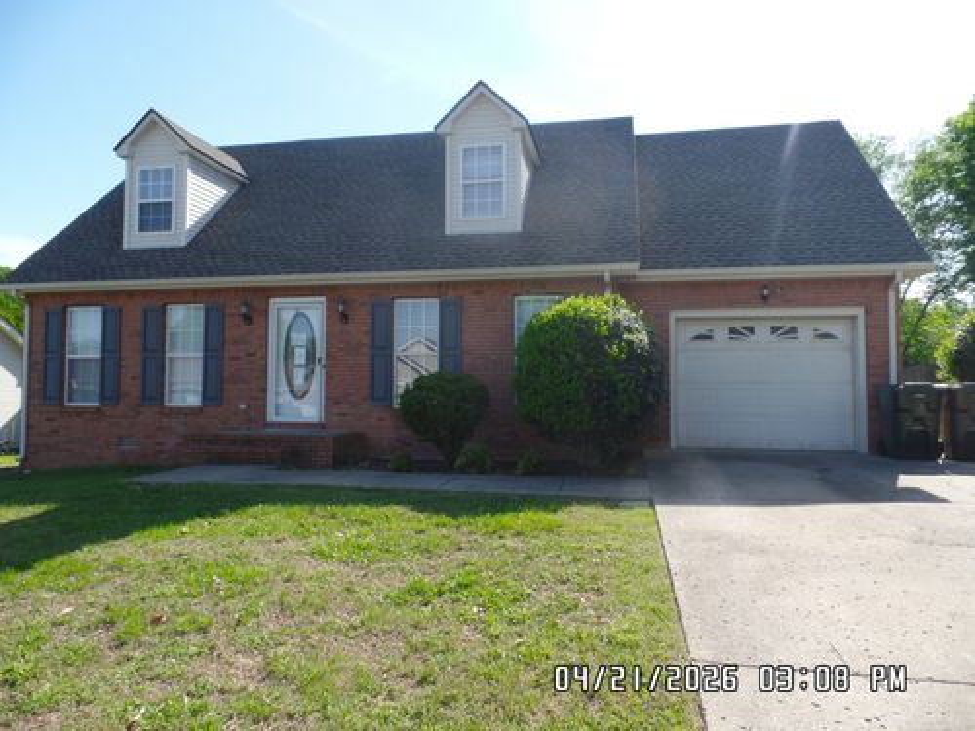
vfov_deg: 58.9
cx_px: 488
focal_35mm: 23
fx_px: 648
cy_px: 366
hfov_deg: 73.9
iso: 100
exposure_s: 1/750
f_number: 3.2
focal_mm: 4.1
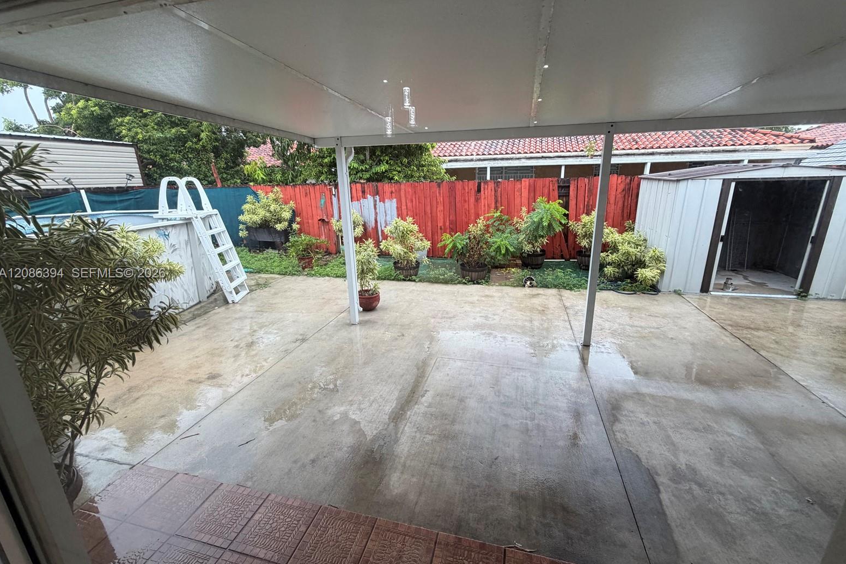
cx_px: 432
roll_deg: +2.3
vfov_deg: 77.3
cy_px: 274
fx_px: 352
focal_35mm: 15
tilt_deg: -16.0
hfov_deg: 100.4
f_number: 2.2
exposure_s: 1/120
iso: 160
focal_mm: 2.22
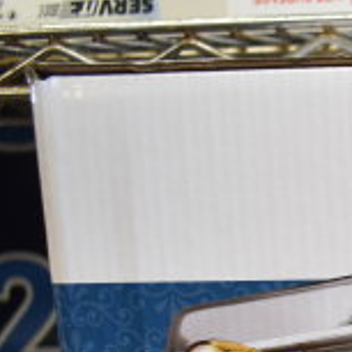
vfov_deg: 16.3
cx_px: 699
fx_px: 1173
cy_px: 427
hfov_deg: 14.3
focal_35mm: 102
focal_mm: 20
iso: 560
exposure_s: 1/30
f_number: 3.5
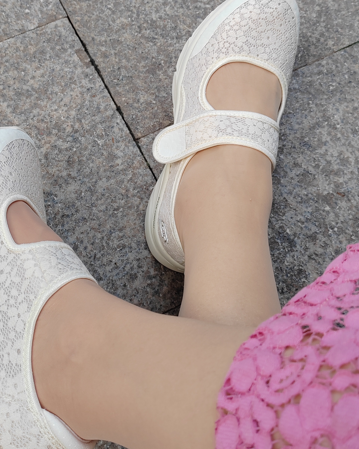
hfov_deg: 33.1
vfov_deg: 41.0
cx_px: 115
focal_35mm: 45
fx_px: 598
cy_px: 184
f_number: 1.9
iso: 200
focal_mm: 5.52
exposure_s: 1/100
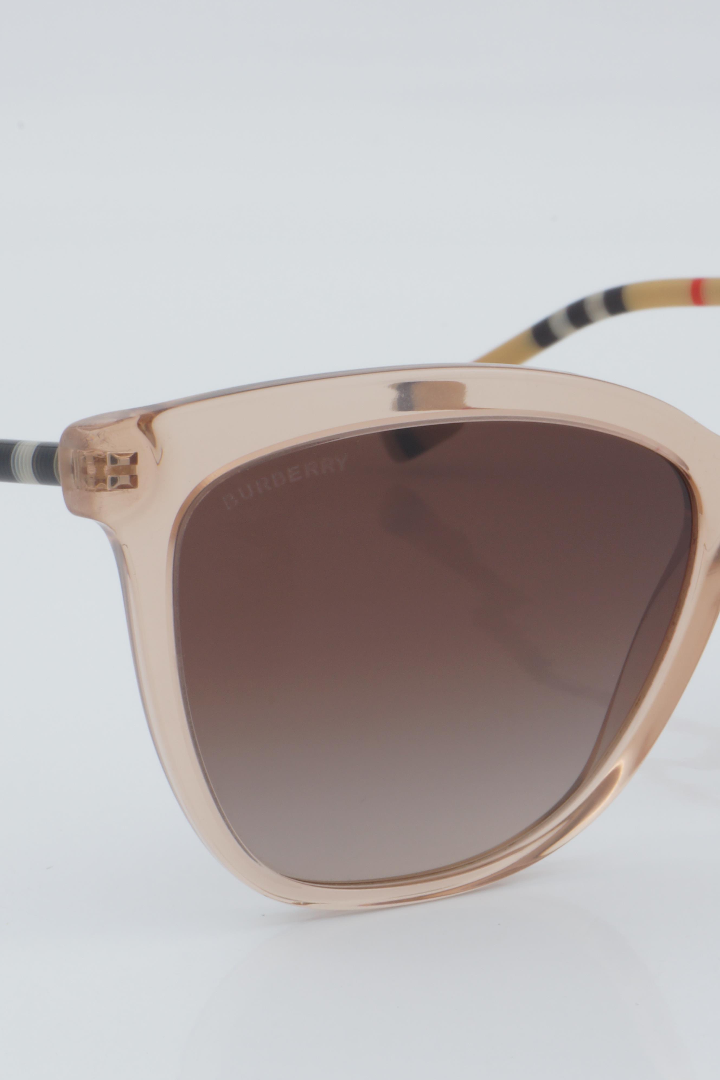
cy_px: 540
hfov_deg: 12.1
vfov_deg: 18.1
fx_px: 3389
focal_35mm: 113
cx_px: 414
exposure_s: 1/4
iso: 100
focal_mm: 50
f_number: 32
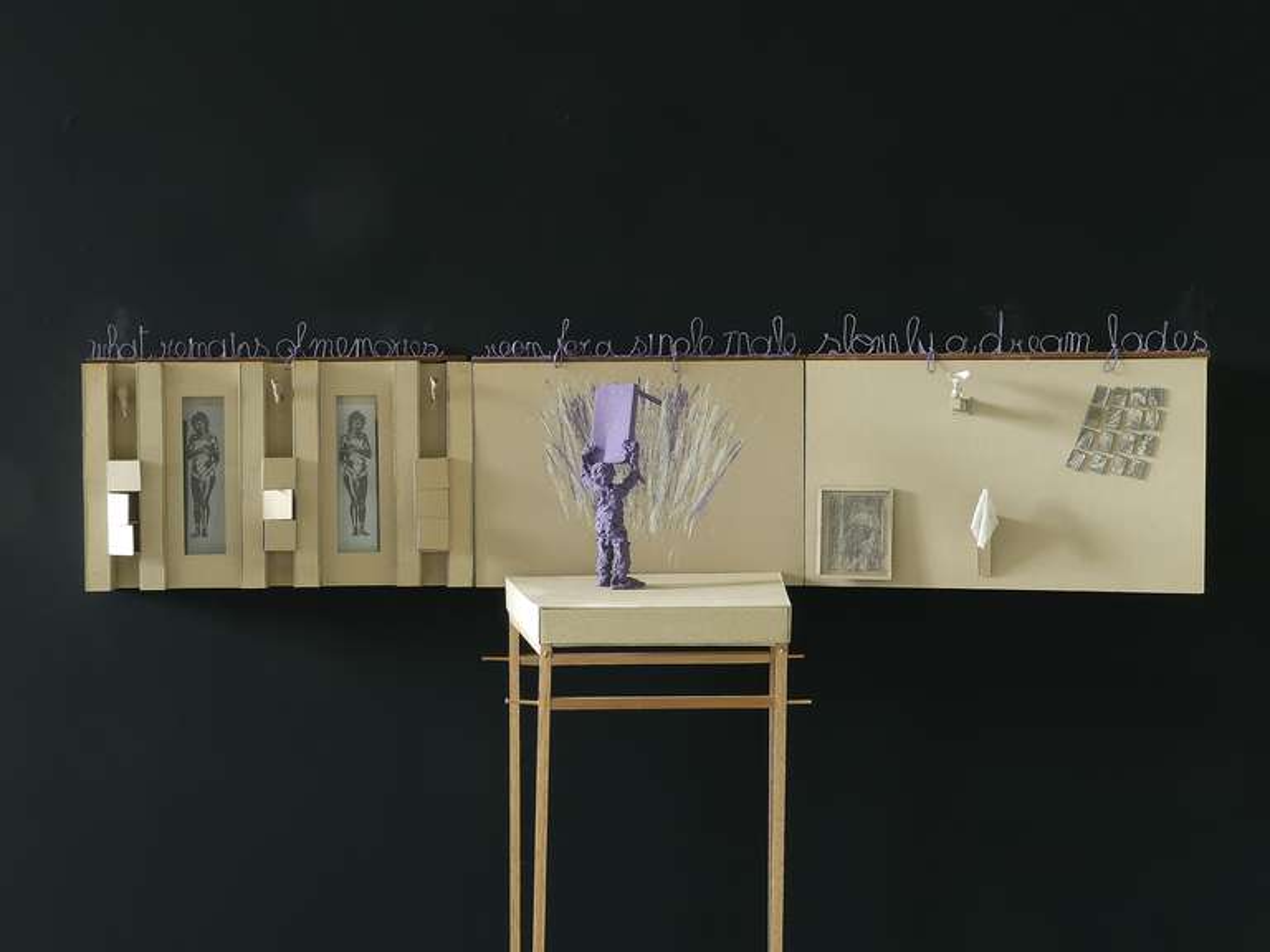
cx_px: 635
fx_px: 2165
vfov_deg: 24.8
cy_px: 476
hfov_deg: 32.7
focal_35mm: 59
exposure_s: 1/1.59
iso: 100
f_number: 7.1
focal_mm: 10.5
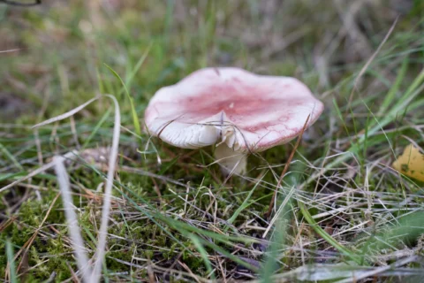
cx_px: 212
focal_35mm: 44
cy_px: 142
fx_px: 518
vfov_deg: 30.5
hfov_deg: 44.5
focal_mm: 44
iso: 250
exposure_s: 1/100
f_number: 4
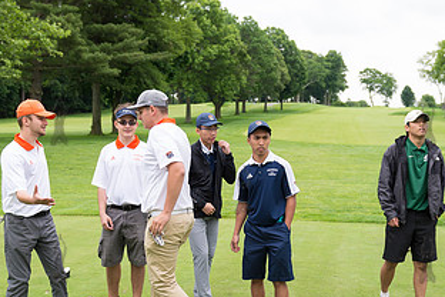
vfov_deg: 25.9
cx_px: 242
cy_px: 189
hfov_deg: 38.2
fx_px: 643
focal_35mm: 52
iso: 320
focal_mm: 28
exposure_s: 1/1000
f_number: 3.2
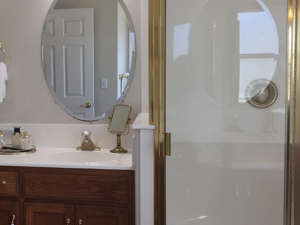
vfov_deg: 26.1
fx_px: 485
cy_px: 111
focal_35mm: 56
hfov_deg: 33.0
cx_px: 43
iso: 50
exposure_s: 1/120
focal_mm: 4.15
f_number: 2.2
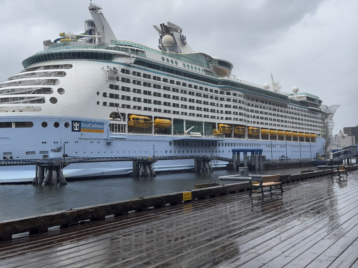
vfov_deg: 33.5
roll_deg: +1.1
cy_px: 111
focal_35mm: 43
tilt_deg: +4.9
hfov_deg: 43.7
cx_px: 154
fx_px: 445
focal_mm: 6.76
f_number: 1.78
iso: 64
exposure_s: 1/1383
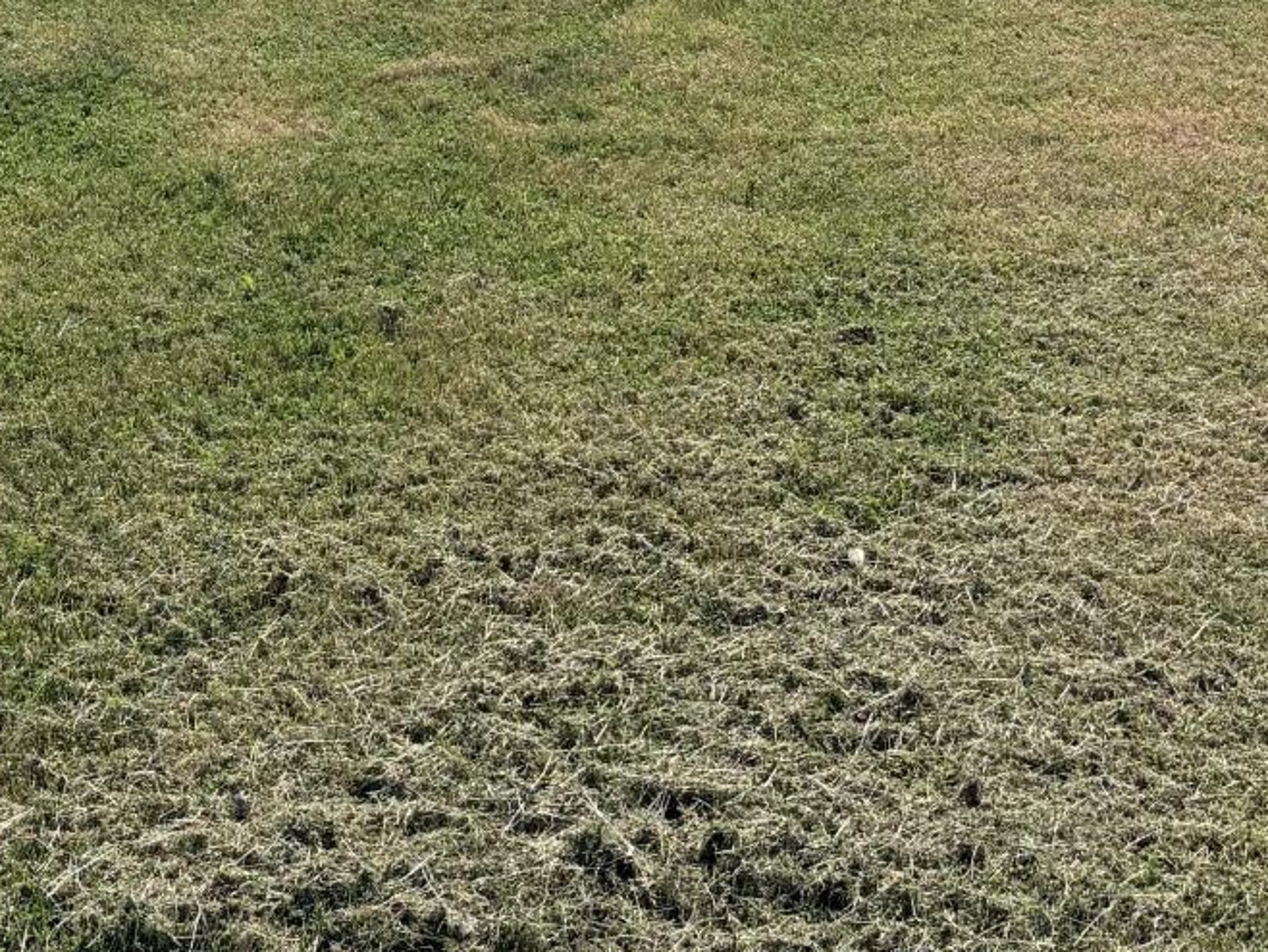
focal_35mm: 79
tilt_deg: -3.7
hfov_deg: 24.5
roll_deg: -1.1
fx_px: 2895
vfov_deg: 17.0
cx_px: 339
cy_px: -459
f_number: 1.6
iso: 40
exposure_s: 1/10101
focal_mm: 5.96
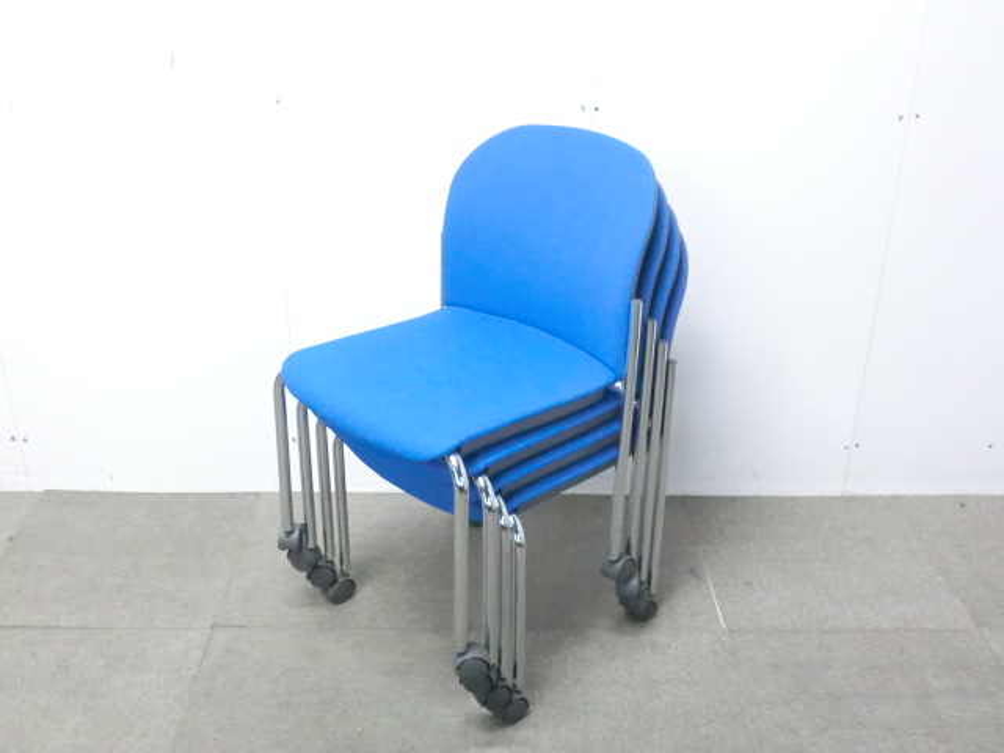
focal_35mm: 38
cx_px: 502
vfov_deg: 37.7
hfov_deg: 49.0
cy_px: 376
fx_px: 1102
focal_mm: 6.9
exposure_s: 1/20
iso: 800
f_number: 3.9
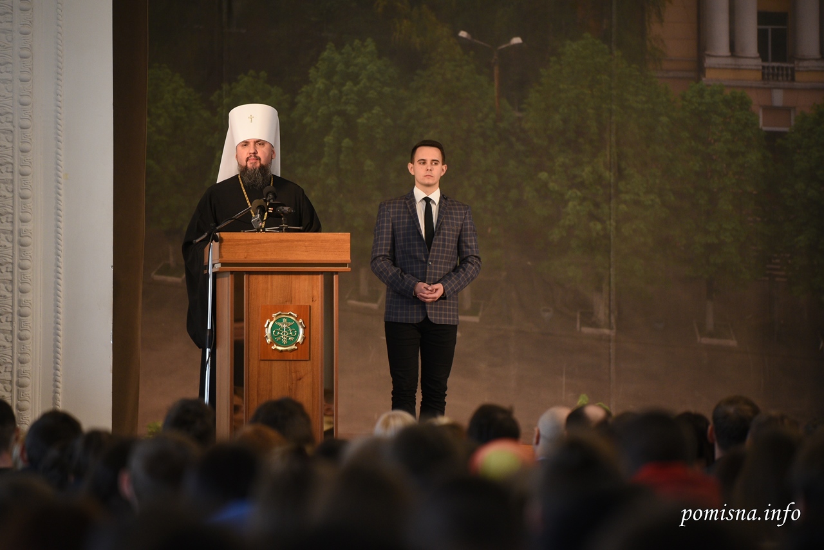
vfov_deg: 6.9
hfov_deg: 10.3
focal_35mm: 200
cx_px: 412
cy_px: 275
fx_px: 4579
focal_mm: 200
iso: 1250
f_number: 2.8
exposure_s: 1/160
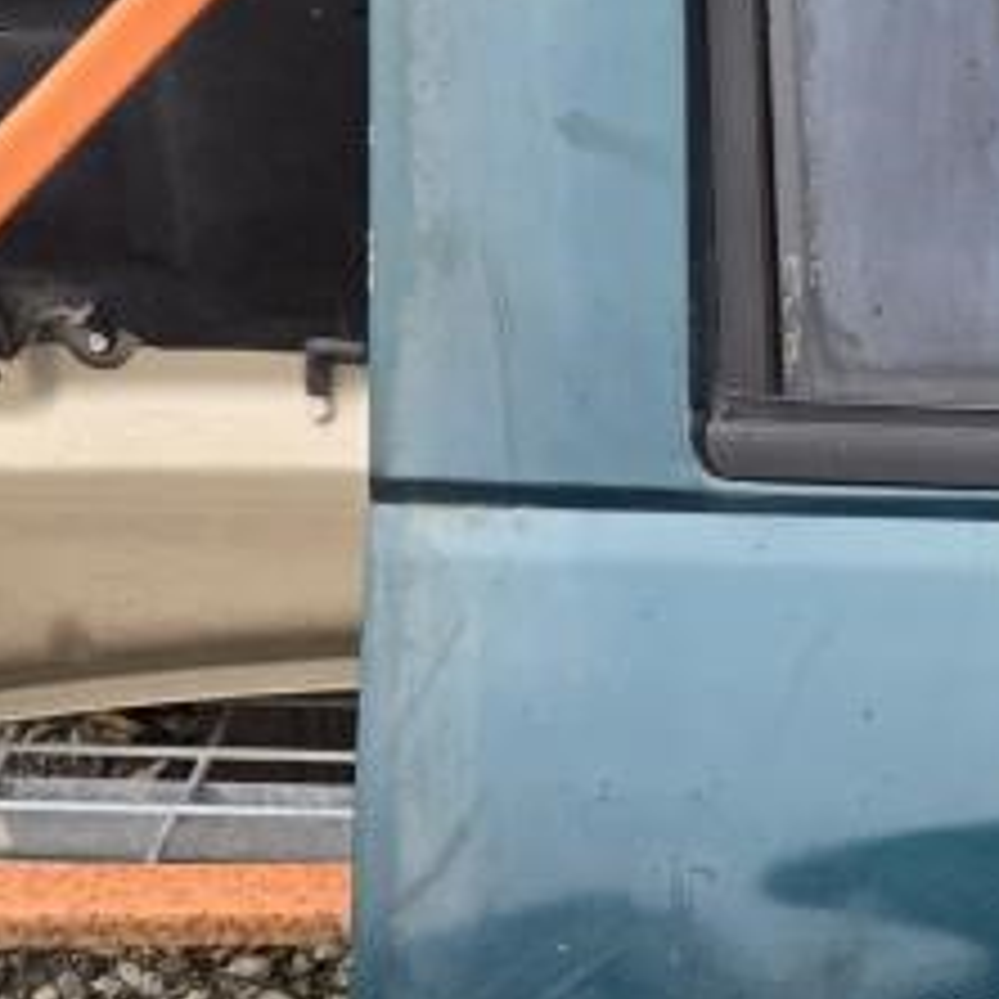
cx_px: 1422
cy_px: 693
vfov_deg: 14.9
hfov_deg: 14.1
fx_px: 3820
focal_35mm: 117
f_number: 1.8
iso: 50
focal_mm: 5.4
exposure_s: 1/180
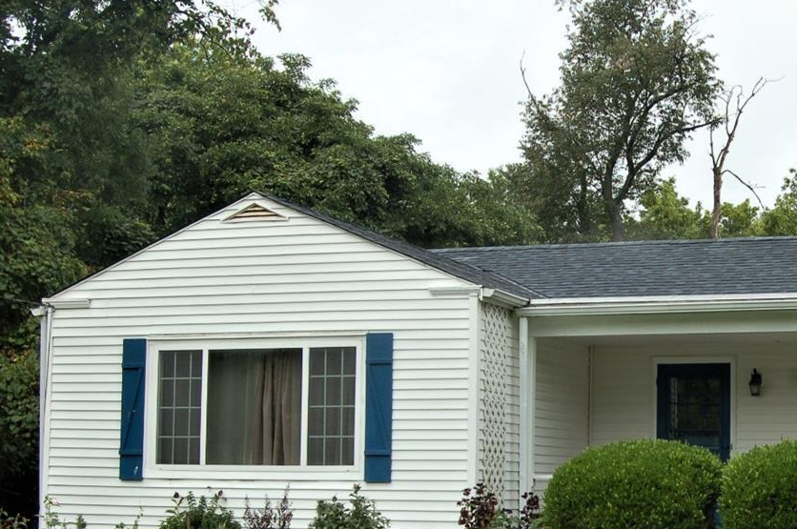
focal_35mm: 70
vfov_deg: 19.3
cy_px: 385
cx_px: 649
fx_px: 1548
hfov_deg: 28.2
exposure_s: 1/250
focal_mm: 26
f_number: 9
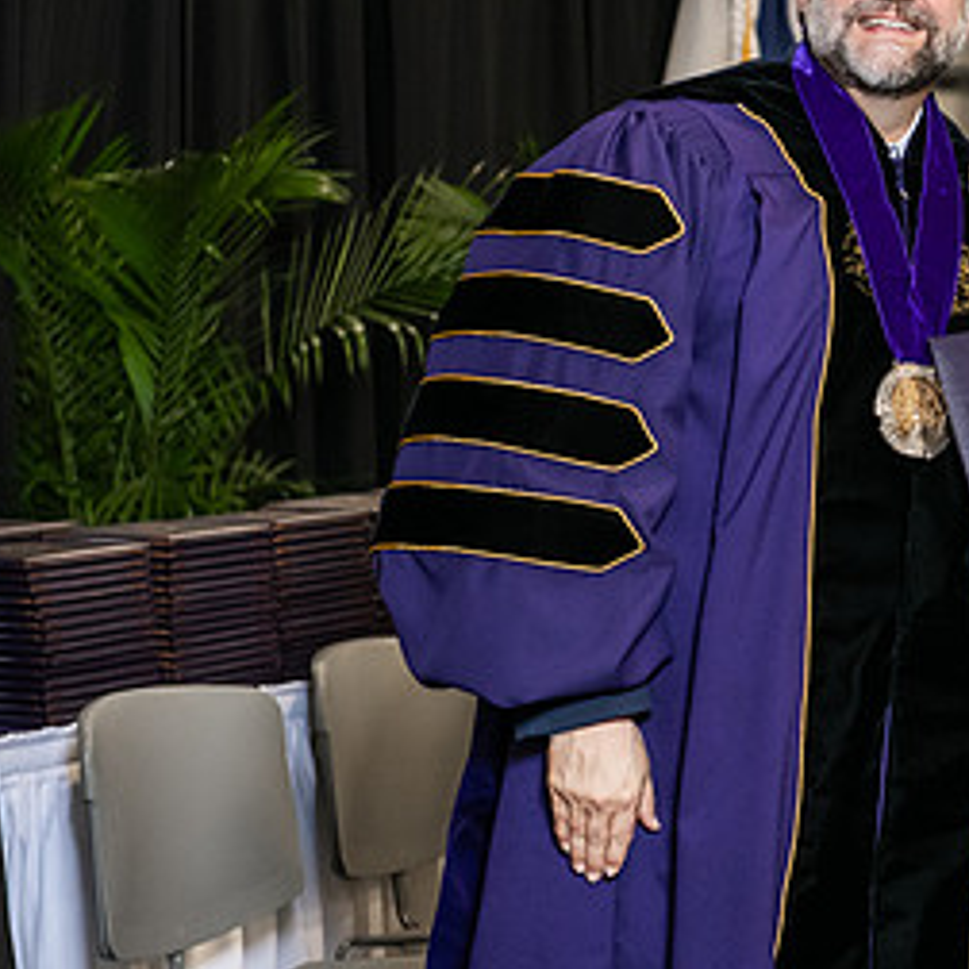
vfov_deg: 12.7
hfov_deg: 12.5
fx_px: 4339
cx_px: 1084
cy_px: 302
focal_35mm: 137
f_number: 5
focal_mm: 70
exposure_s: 1/200
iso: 2500
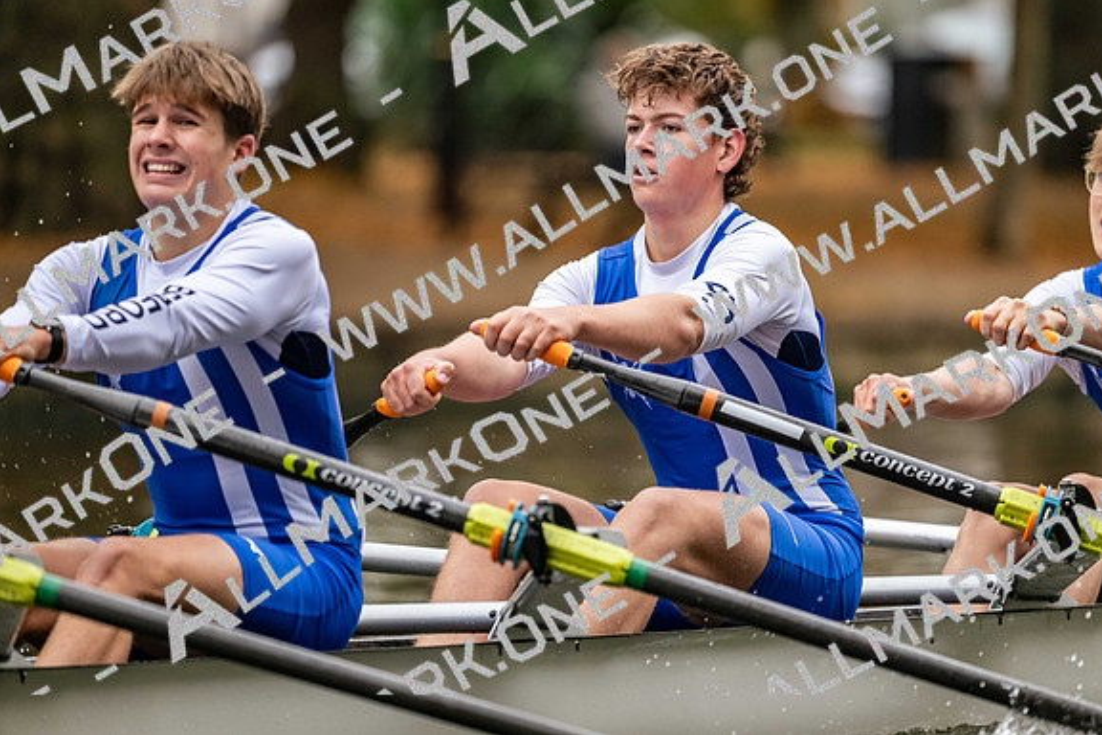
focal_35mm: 403
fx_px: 12335
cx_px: 553
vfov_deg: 3.4
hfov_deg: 5.1
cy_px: 367
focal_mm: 400
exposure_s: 1/2000
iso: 2800
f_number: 4.5
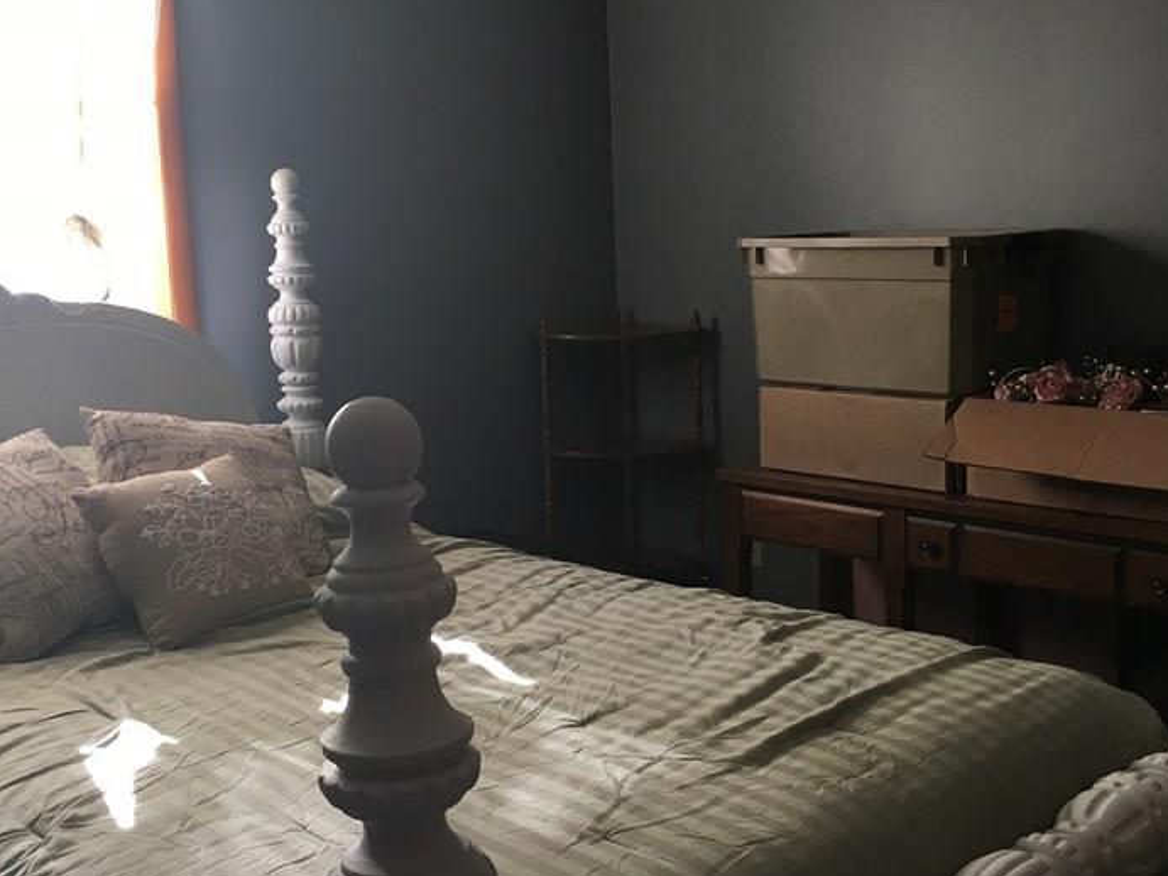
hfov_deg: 43.8
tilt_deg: -7.4
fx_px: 1451
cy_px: 372
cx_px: 539
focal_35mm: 43
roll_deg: +1.9
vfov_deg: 33.5
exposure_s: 1/30
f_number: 2.2
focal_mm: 4.15
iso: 25
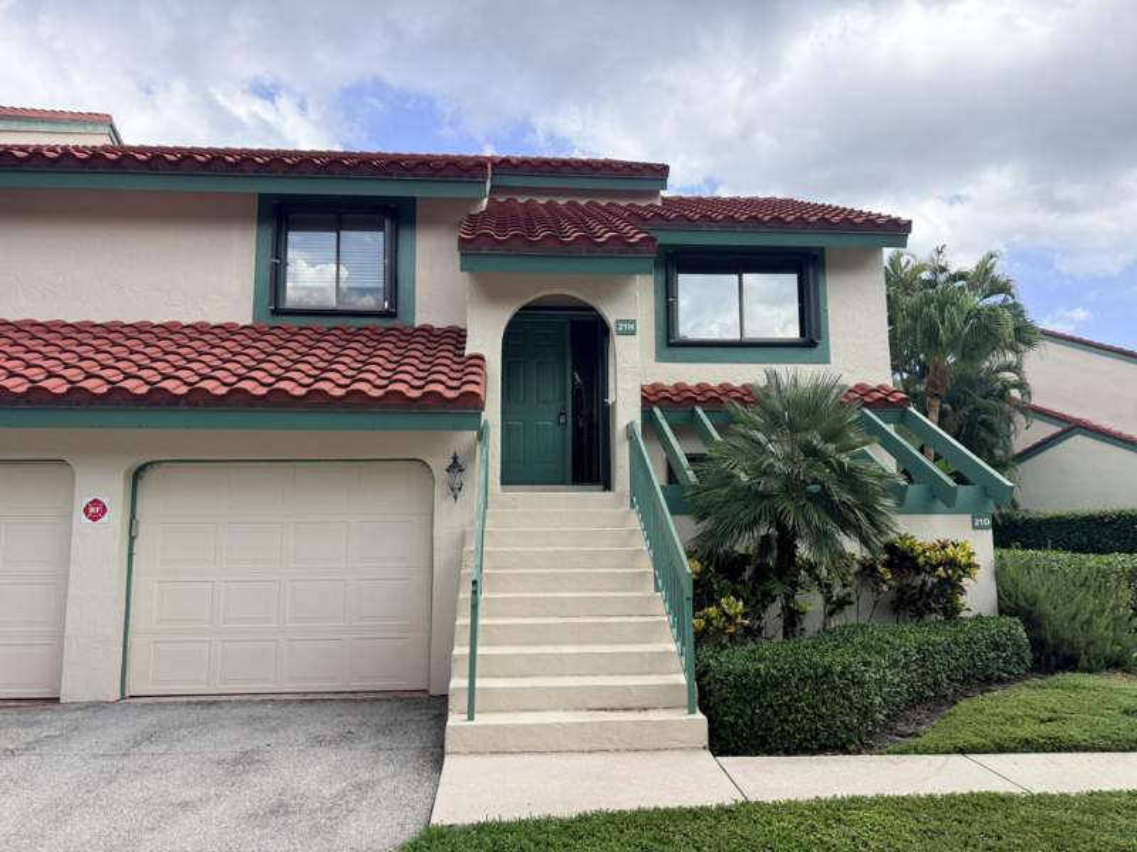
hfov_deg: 71.6
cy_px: 426
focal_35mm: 24
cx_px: 568
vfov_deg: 56.8
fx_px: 788
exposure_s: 1/3584
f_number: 1.78
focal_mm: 6.76
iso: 100
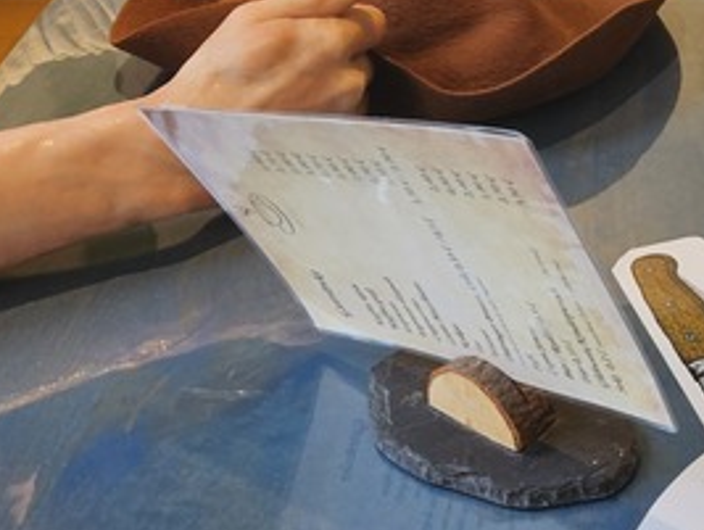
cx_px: 612
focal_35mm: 86
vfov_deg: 16.8
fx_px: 1751
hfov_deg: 22.3
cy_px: -21
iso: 125
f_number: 1.8
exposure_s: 1/62.5
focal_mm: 5.4
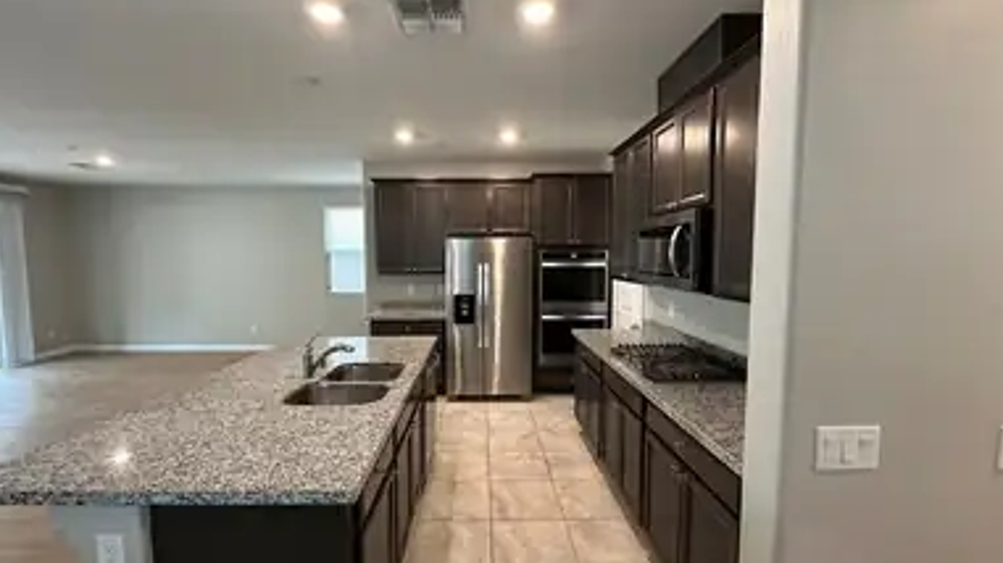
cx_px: 484
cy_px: 289
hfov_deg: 99.4
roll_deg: +0.2
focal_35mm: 16
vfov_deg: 67.0
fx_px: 425
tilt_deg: -3.5
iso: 320
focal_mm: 2.22
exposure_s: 1/60
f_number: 2.2
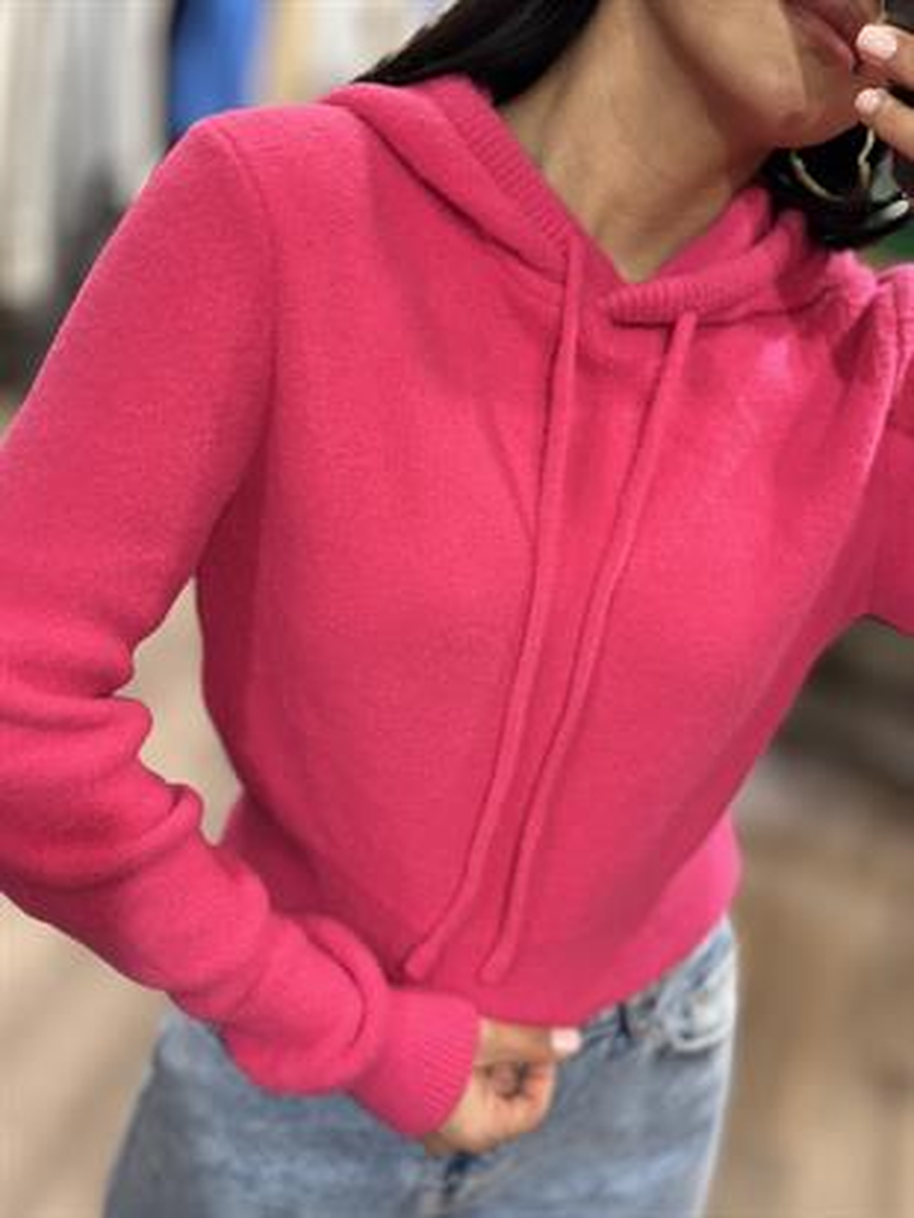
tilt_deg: -25.4
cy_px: 609
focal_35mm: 48
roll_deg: -14.0
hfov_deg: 30.3
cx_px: 457
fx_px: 1689
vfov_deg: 39.6
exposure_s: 1/50
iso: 250
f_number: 1.78
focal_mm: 6.86
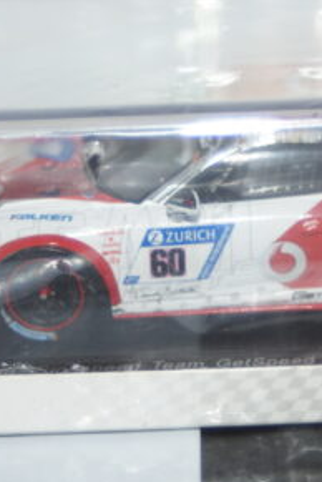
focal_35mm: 155
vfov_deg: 13.2
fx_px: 2074
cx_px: 212
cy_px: 211
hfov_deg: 8.9
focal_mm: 50
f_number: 4.5
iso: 160
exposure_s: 1/100
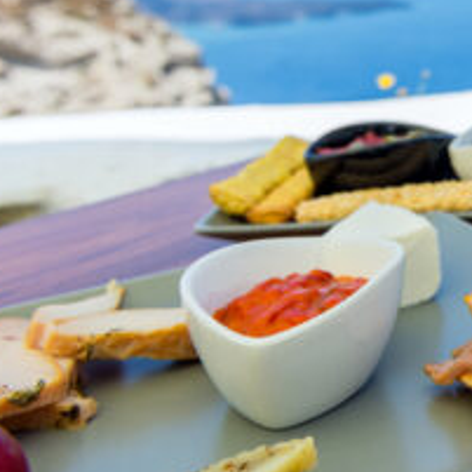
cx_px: 688
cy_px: 65
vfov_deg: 27.3
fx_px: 941
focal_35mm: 61
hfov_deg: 23.2
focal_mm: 24
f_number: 7.1
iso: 80
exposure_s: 1/250
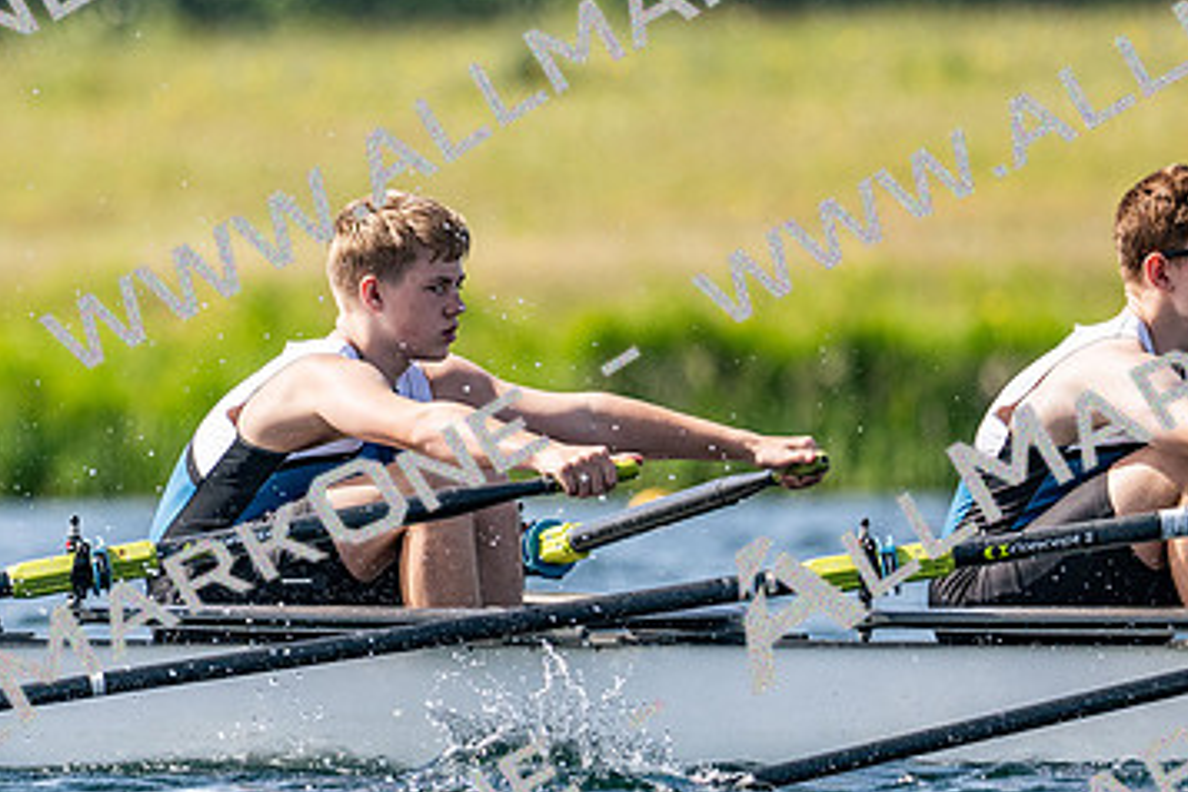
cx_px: 449
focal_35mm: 975
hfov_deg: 2.1
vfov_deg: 1.4
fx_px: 32172
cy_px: 379
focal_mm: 400
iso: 250
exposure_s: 1/2500
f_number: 4.5
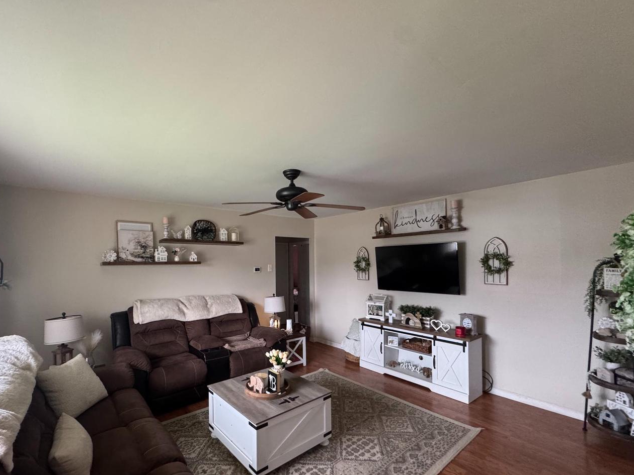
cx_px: 277
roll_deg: +0.2
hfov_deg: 94.0
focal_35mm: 16
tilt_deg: +0.6
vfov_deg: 77.9
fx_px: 293
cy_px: 261
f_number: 2.2
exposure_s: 1/60
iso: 500
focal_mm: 2.22
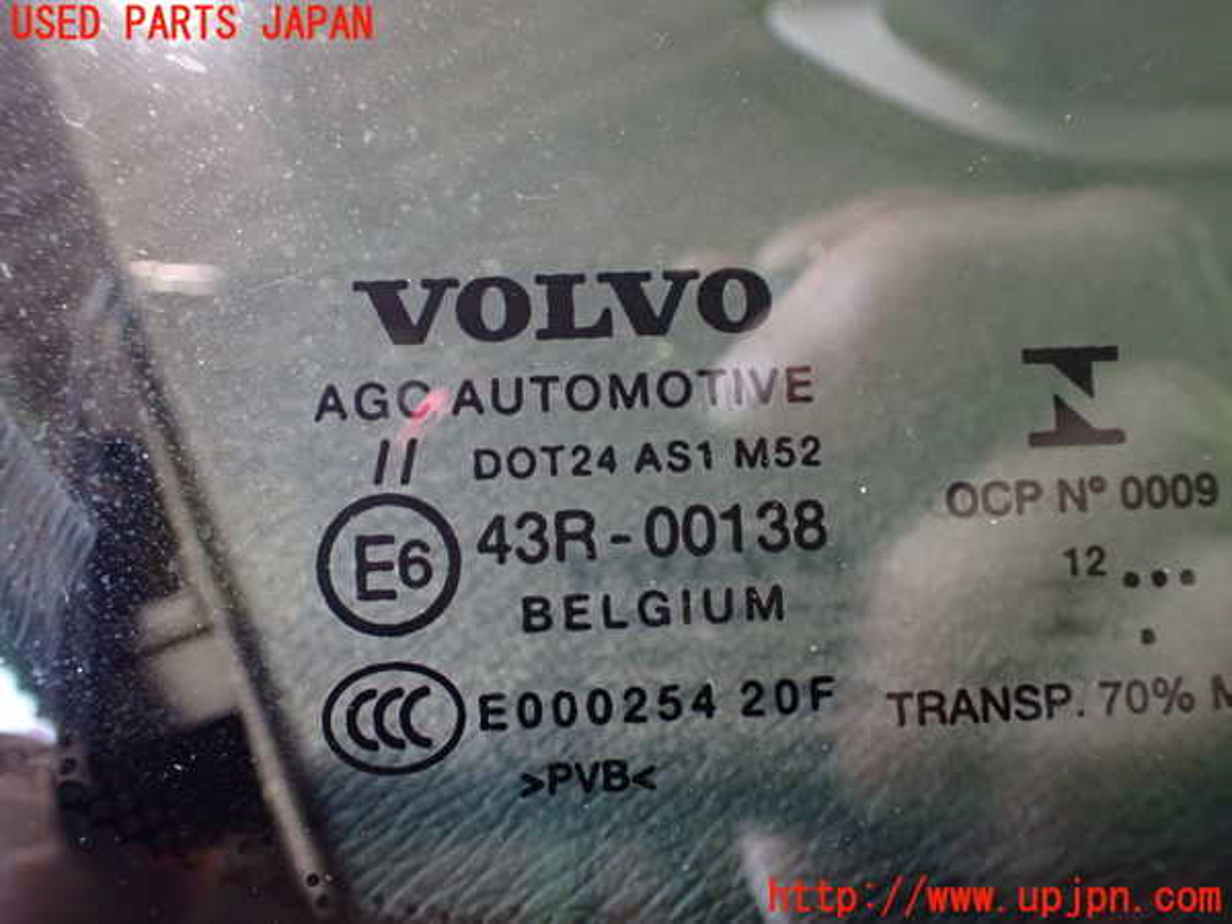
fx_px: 1068
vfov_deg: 46.8
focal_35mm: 30
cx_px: 616
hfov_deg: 60.0
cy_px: 462
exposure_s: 1/30
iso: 800
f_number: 2.3
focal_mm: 5.4
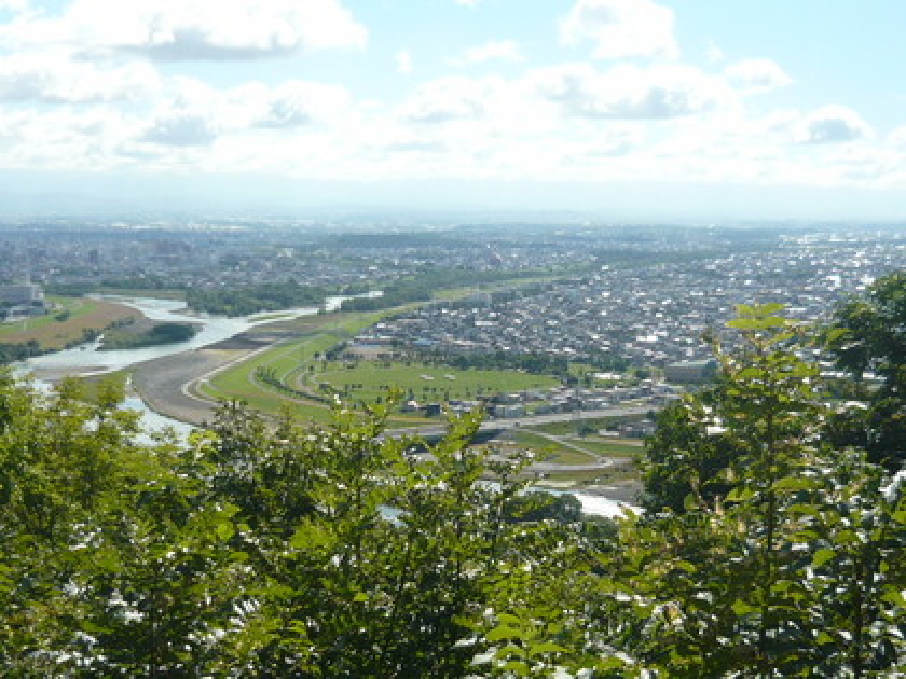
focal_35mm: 58
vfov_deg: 25.2
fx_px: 1518
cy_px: 340
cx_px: 453
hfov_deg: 33.2
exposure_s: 1/200
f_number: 8
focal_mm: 6
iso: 100
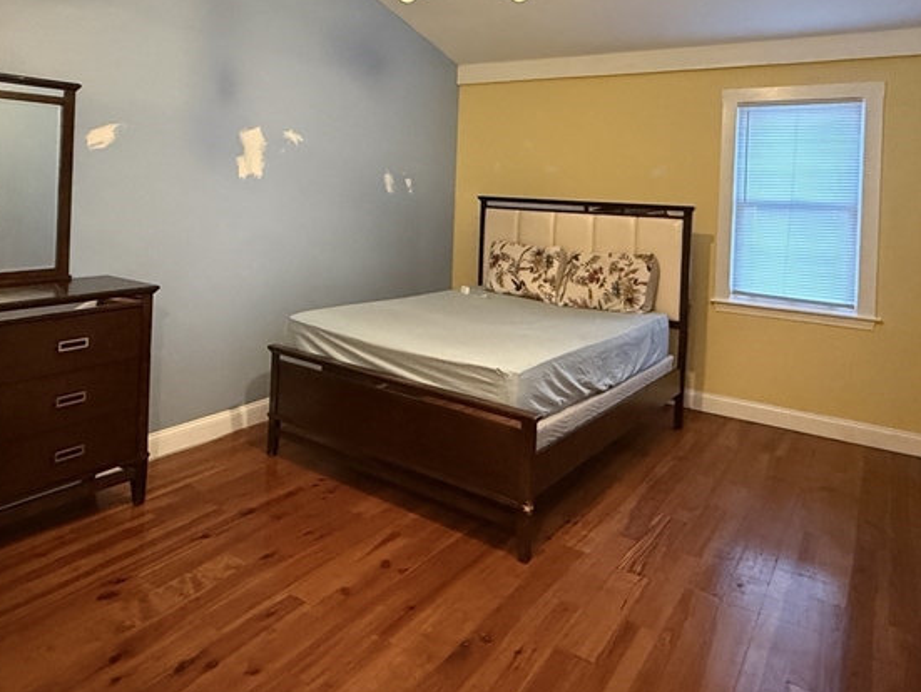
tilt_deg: +0.3
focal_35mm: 26
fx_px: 692
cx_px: 416
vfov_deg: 51.3
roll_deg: -1.3
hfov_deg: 67.1
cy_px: 192
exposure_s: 1/40
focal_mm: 2.22
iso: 1000
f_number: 2.2
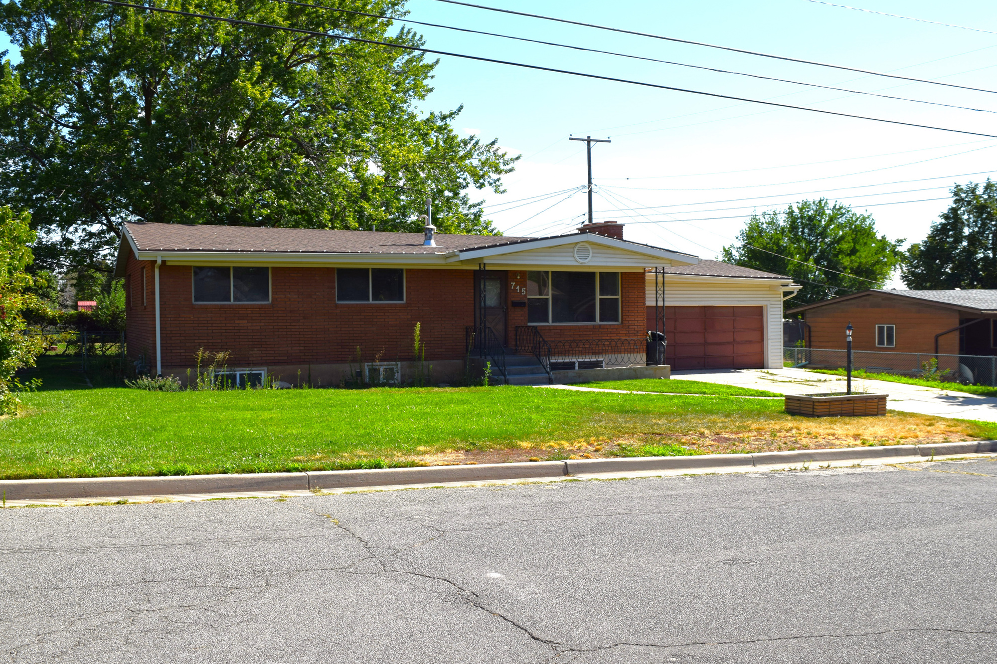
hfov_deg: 55.8
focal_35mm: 34
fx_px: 941
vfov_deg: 38.9
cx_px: 490
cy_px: 329
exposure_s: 1/200
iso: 100
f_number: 11
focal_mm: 22
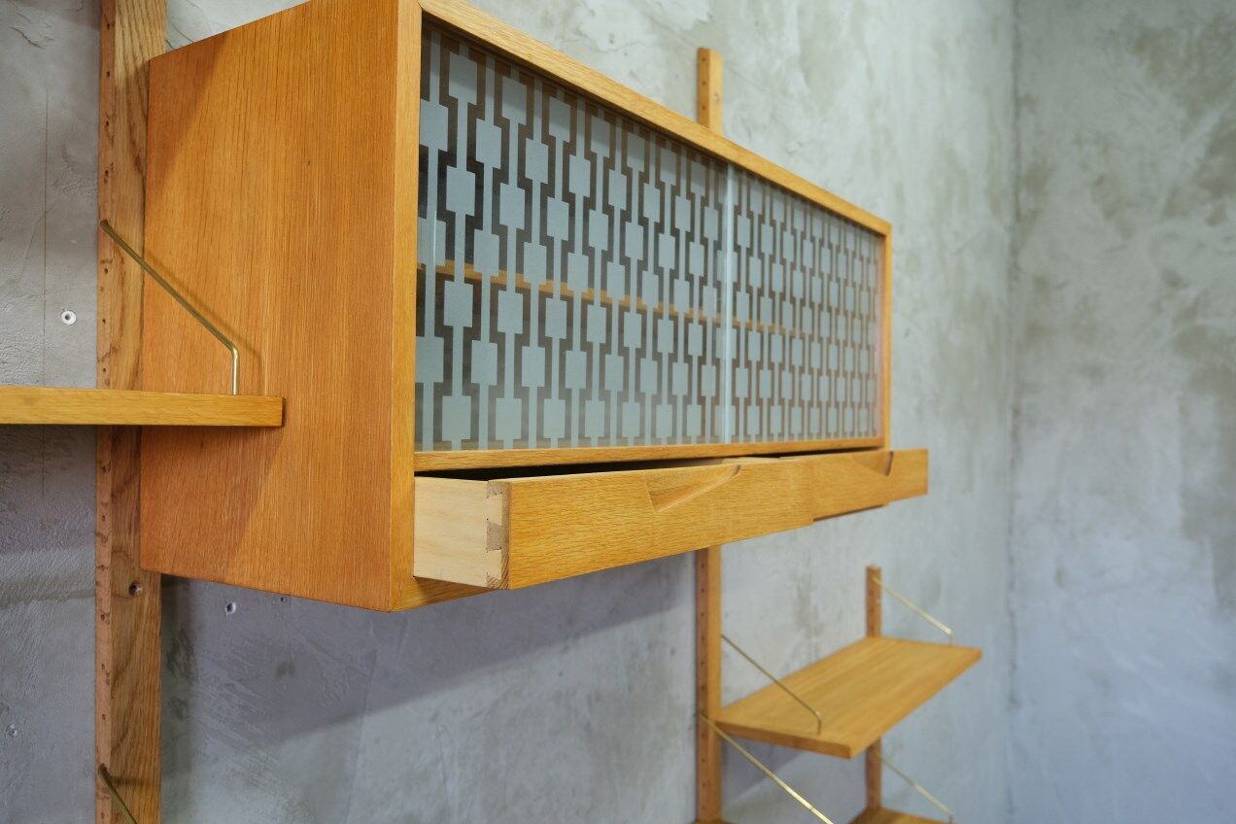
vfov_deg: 46.4
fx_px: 961
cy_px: 412
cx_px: 618
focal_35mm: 28
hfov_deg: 65.5
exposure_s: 1/27
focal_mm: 18.4
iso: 1250
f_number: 4
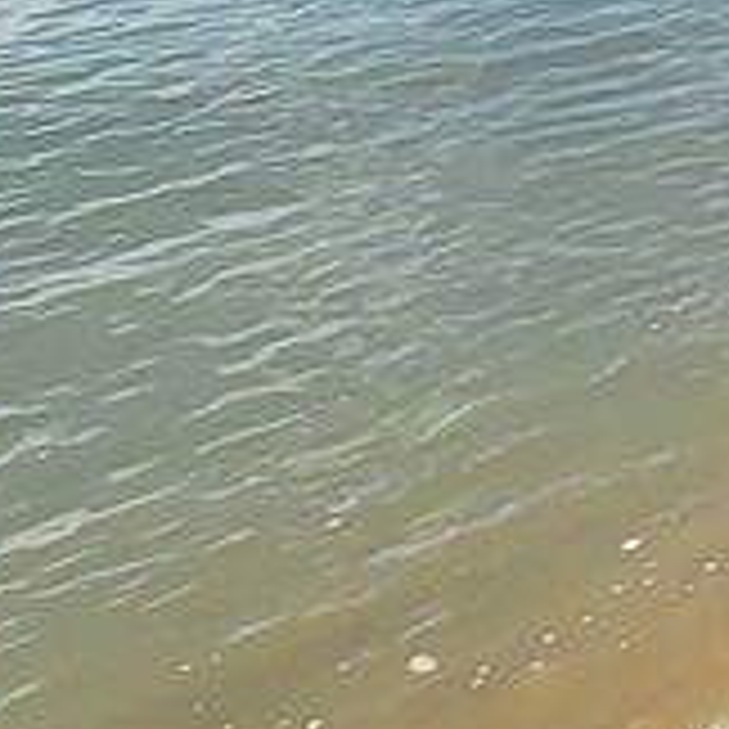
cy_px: -720
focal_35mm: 71
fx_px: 1692
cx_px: 1683
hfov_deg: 15.4
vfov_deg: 17.5
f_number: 2.2
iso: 50
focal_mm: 2.2
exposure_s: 1/1709
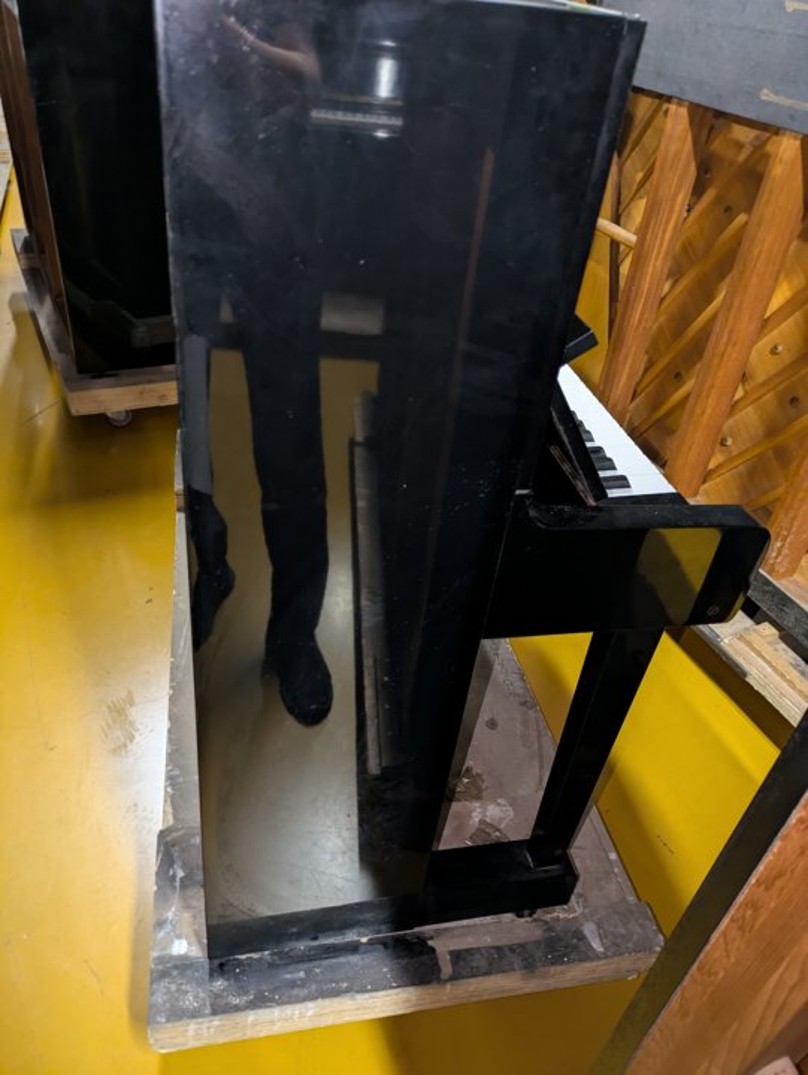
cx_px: 404
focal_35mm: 25
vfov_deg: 69.4
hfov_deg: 54.9
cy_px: 538
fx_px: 777
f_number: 1.89
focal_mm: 5.43
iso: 297
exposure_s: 1/25
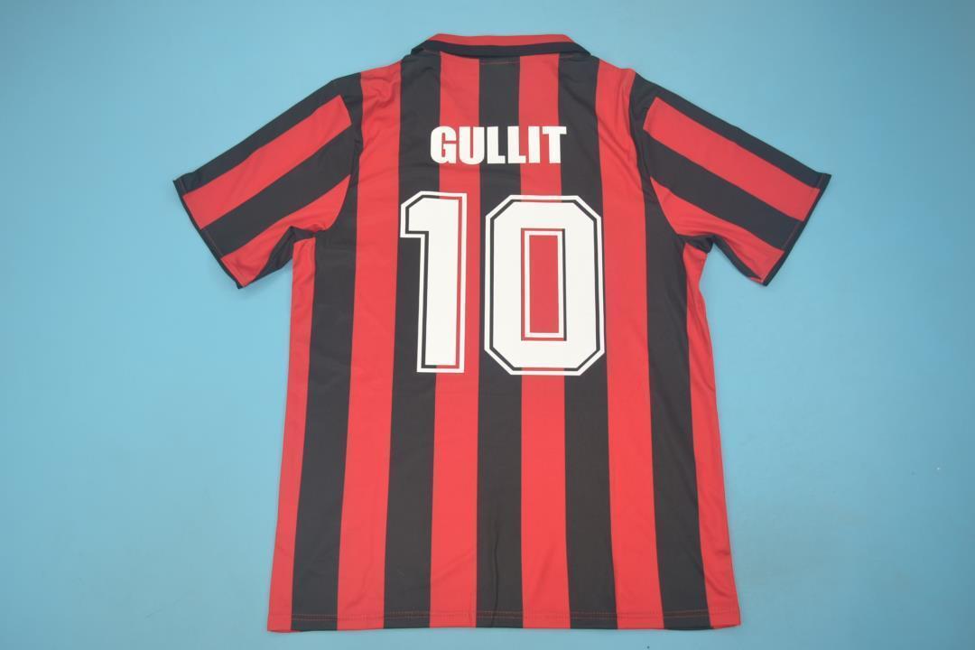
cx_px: 488
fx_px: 812
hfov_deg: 61.9
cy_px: 325
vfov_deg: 43.6
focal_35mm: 30
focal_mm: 20
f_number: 3.8
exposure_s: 1/125
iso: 200
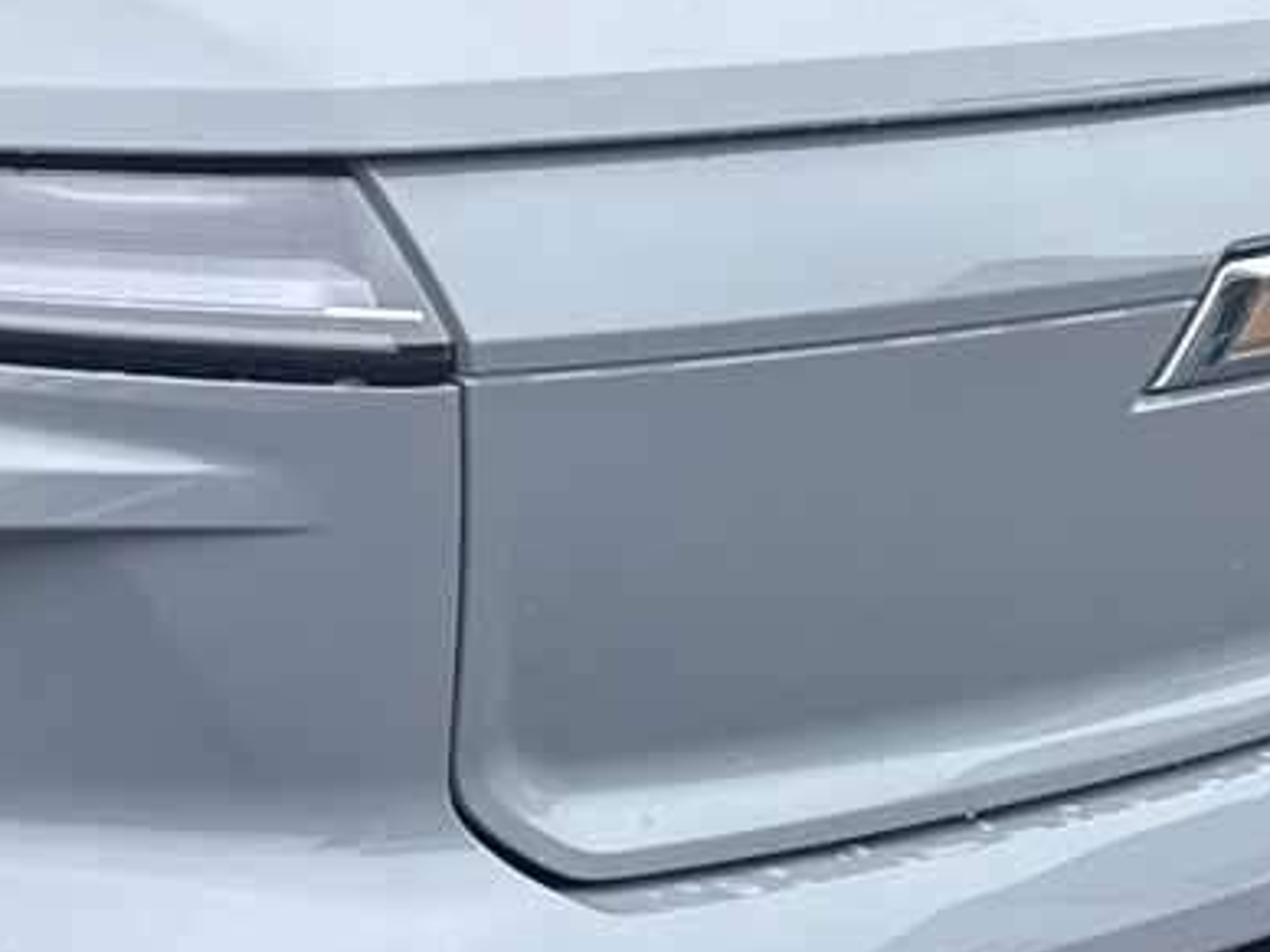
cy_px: 700
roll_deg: +1.1
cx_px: -635
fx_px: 3632
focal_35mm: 99
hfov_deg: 17.8
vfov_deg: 14.9
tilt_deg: -14.4
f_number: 1.78
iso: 80
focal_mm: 6.76
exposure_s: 1/1337
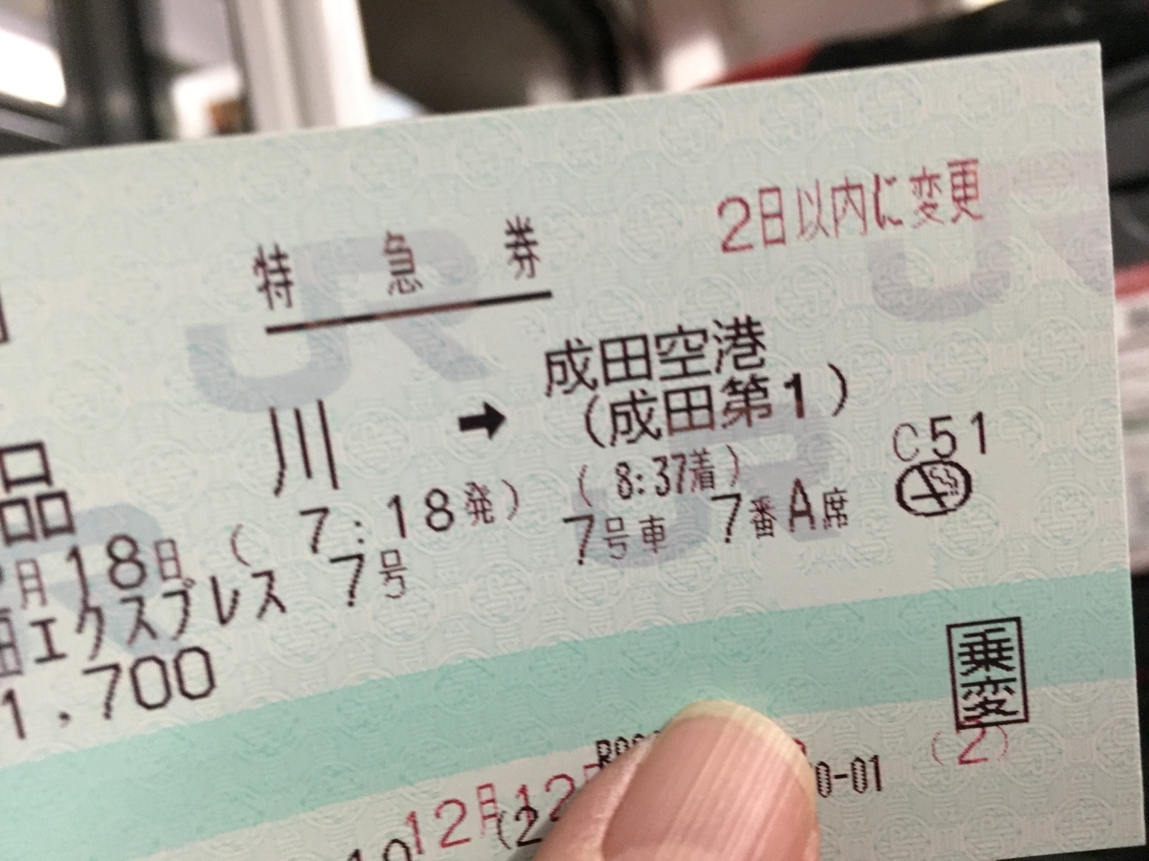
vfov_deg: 48.2
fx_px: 963
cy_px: 430
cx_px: 574
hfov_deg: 61.7
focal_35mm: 29
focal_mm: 4.15
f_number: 2.2
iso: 125
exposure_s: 1/30
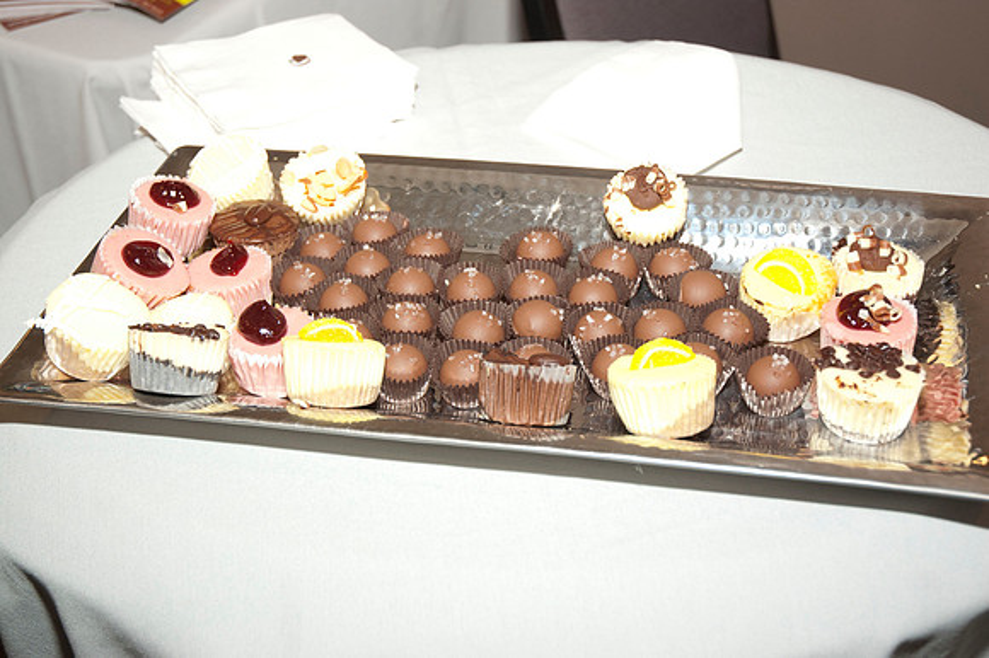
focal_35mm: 52
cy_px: 329
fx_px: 1441
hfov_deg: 37.9
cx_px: 494
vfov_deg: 25.7
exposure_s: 1/60
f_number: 4.2
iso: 400
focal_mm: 35
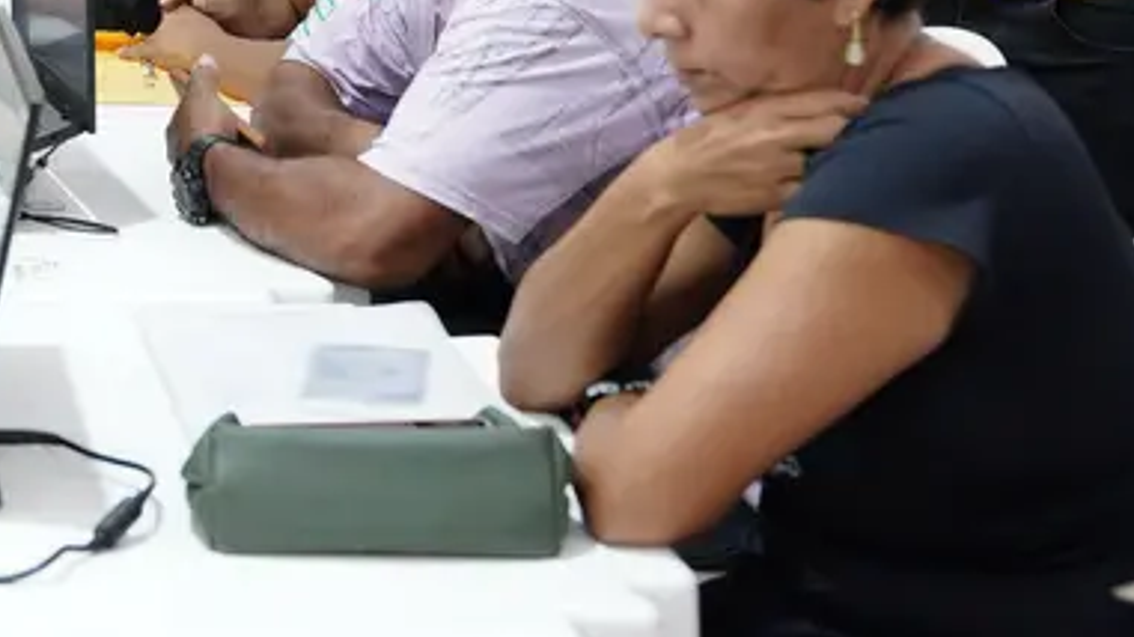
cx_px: 65
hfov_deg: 24.2
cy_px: -92
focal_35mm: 85
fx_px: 2555
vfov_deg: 13.9
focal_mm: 24
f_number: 2.8
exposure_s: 1/160
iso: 2500
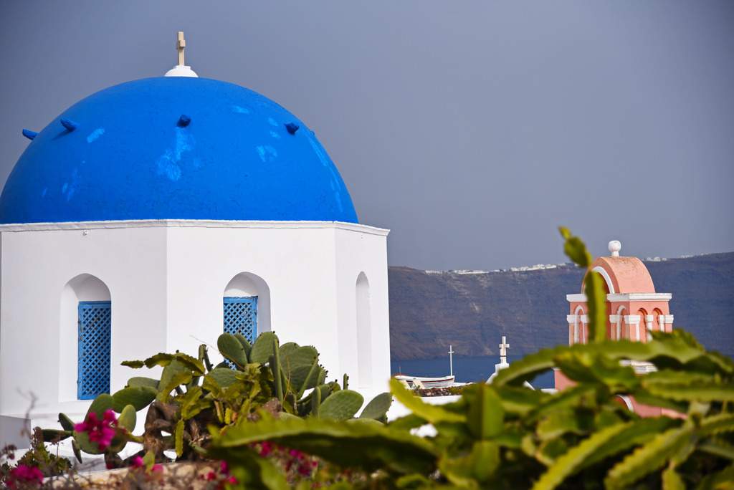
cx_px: 367
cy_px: 245
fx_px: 1591
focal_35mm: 78
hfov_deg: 26.0
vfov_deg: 17.5
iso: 100
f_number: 4
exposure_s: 1/1600
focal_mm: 78
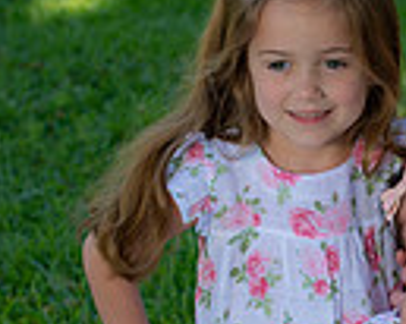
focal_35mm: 281
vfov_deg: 5.5
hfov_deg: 6.8
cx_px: 464
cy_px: 343
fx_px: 3374
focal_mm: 86
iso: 100
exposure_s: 1/160
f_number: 5.6
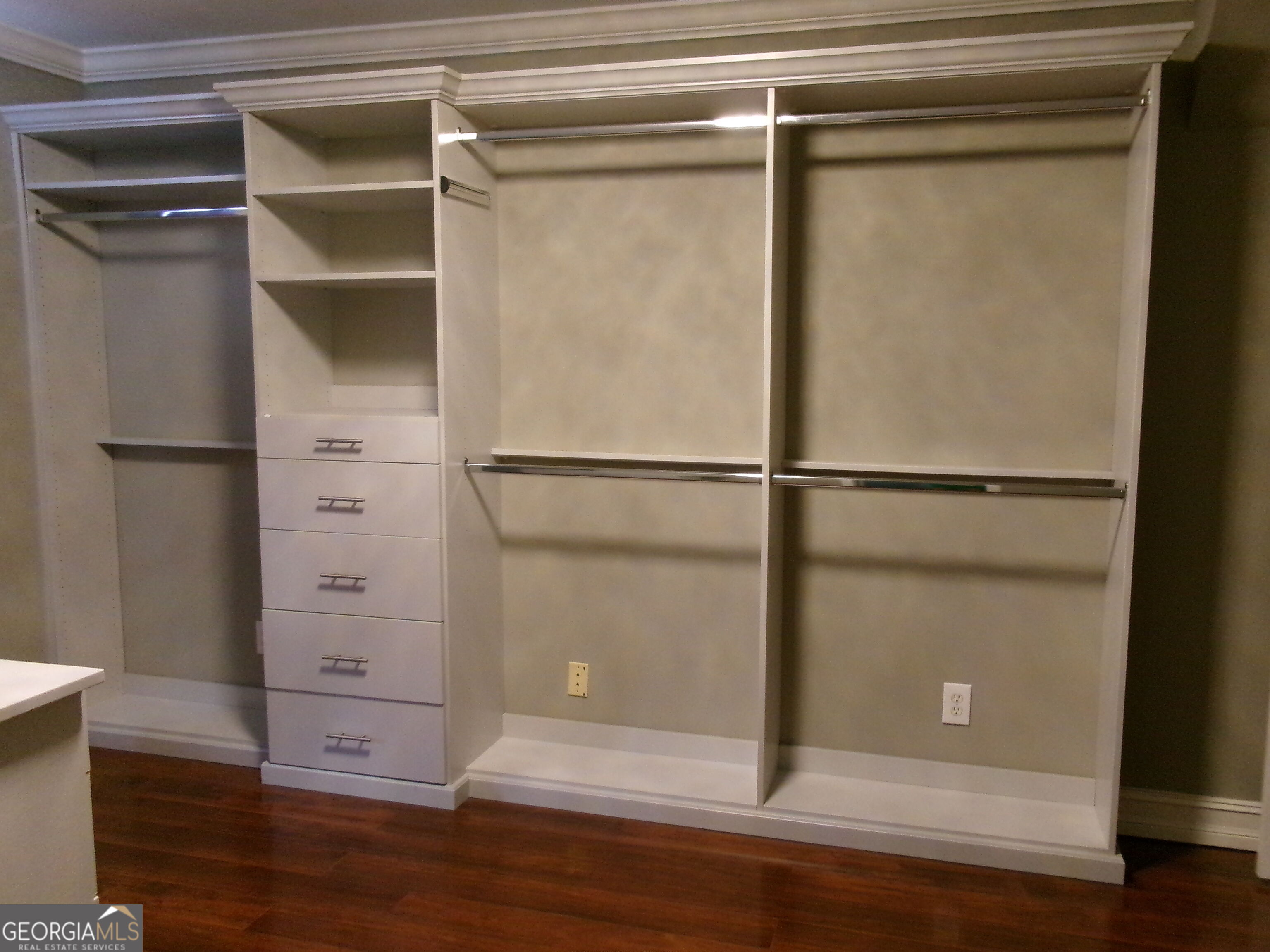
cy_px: 476
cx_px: 635
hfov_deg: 63.4
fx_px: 1027
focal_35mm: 28
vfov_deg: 49.7
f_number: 3.9
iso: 703
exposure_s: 1/17
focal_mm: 5.1
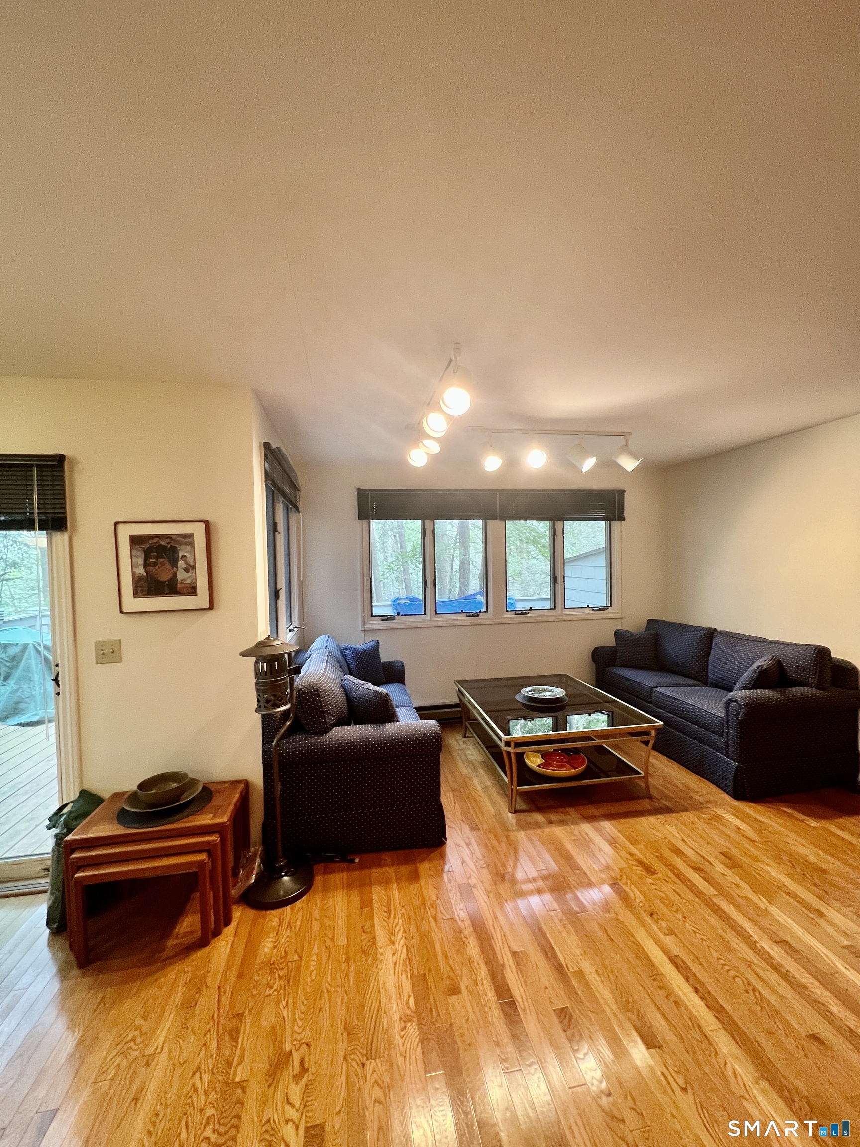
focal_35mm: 13
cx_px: 430
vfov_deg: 106.2
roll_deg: +2.5
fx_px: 431
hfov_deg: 89.9
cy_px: 574
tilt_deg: -1.1
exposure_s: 1/60
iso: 200
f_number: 1.8
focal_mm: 1.57
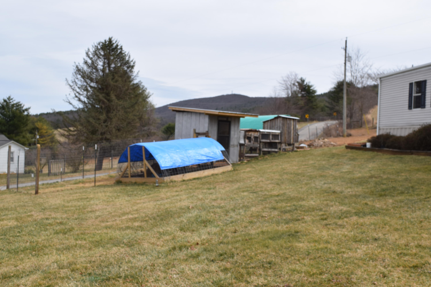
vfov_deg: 30.8
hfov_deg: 45.0
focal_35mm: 44
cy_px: 144
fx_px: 521
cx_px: 216
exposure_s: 1/400
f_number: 10
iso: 200
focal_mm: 29
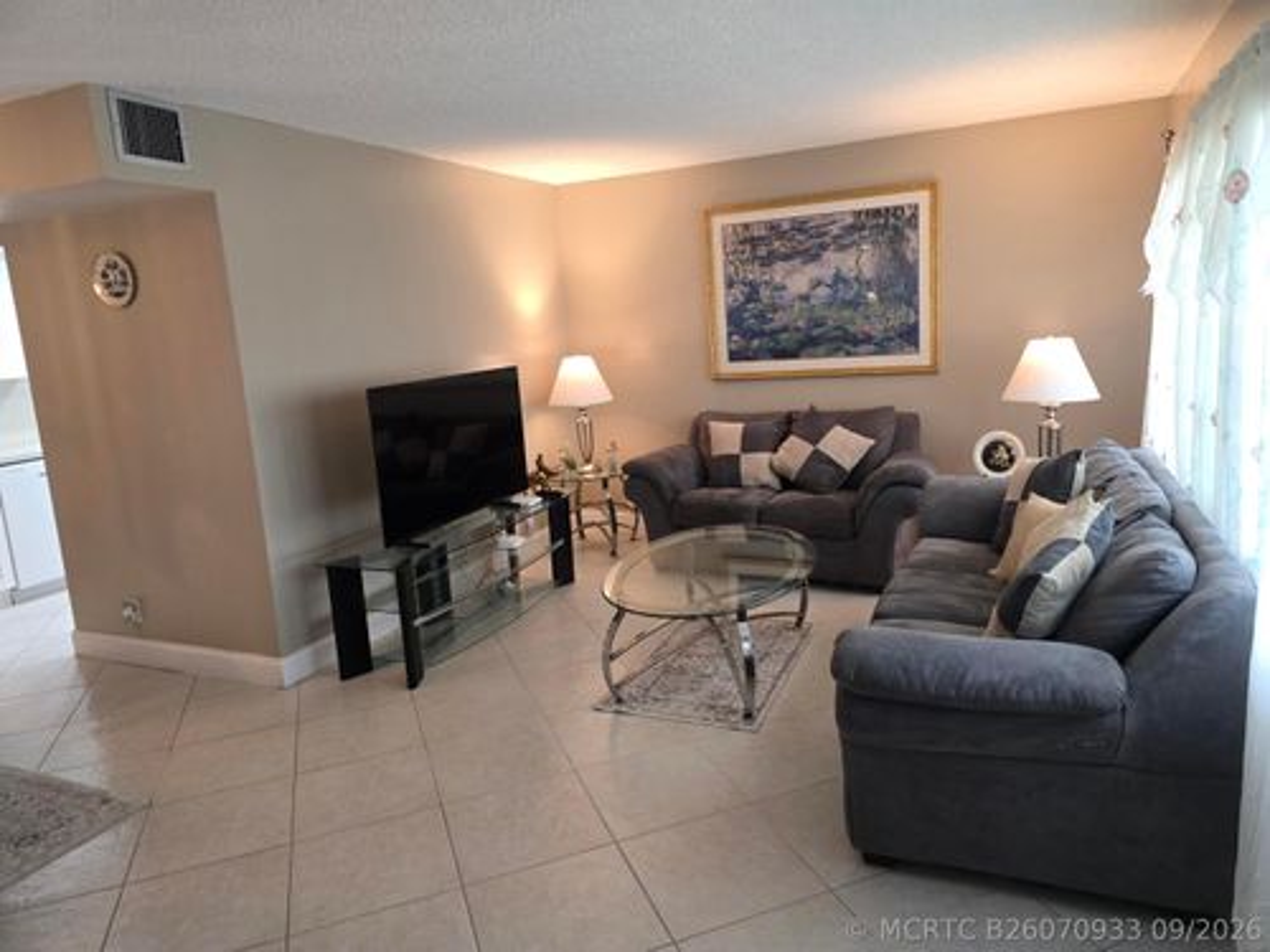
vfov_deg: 58.9
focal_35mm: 23
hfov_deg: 73.9
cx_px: 635
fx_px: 844
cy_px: 476
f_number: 1.7
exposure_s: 1/120
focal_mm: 6.3
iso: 640
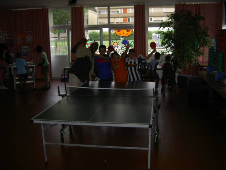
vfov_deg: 36.8
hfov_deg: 47.9
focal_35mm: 39
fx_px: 255
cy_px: 85
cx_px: 113
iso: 100
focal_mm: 8
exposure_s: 1/60
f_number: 2.8
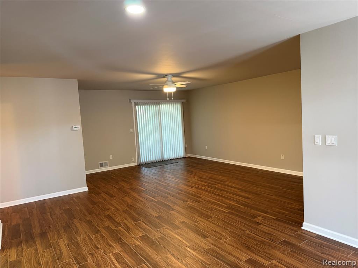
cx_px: 179
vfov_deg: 56.8
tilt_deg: -3.8
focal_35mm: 24
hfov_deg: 71.6
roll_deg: +3.7
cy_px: 134
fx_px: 248
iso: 500
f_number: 1.78
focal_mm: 6.76
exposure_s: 1/60
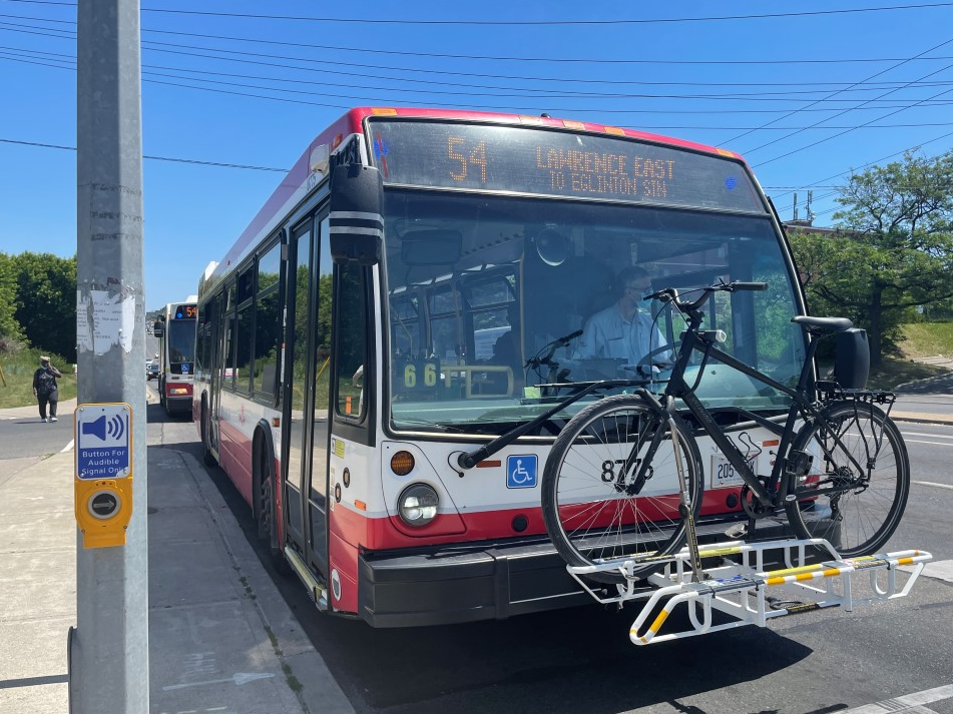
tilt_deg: +0.3
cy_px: 354
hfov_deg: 63.4
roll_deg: -0.3
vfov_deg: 49.7
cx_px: 498
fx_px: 771
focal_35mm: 28
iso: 32
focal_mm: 4.2
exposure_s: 1/2506
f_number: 1.6
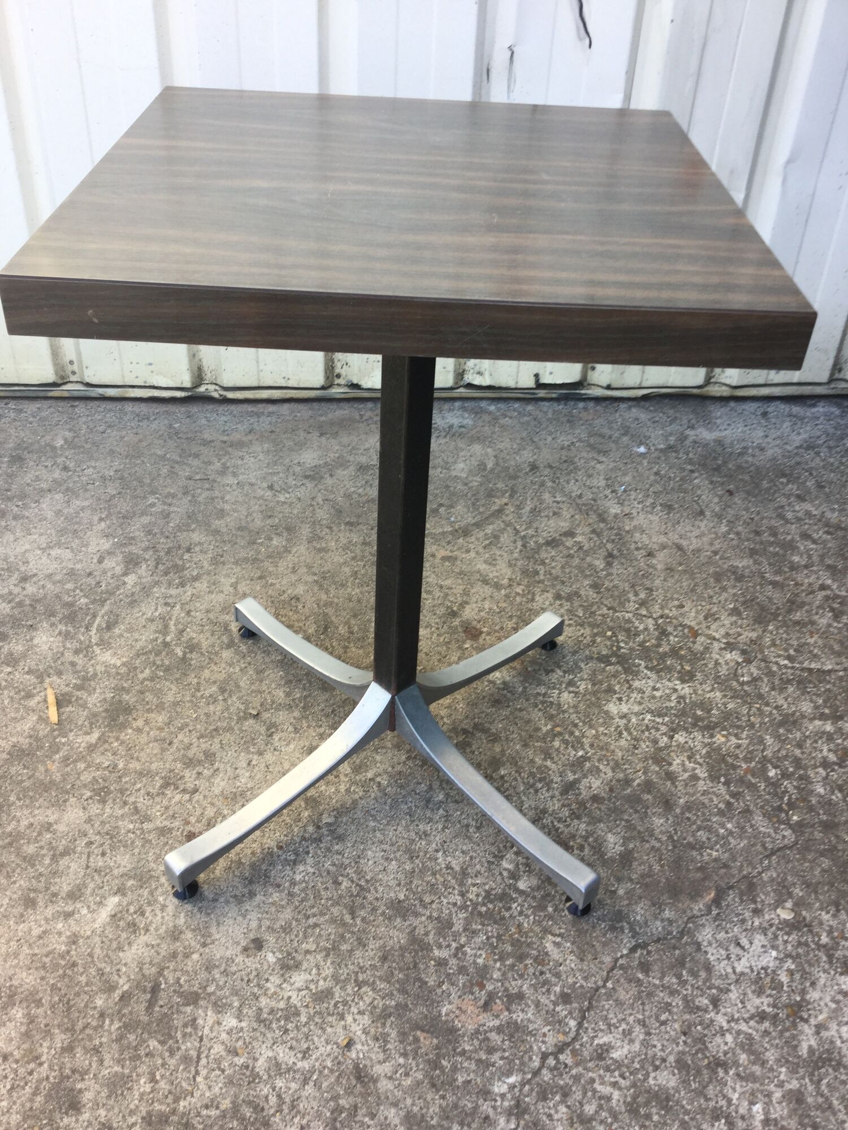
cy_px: 565
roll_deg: -3.8
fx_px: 1013
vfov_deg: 58.4
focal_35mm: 31
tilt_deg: -35.4
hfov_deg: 45.4
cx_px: 424
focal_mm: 3.3
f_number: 2.4
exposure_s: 1/116
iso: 25
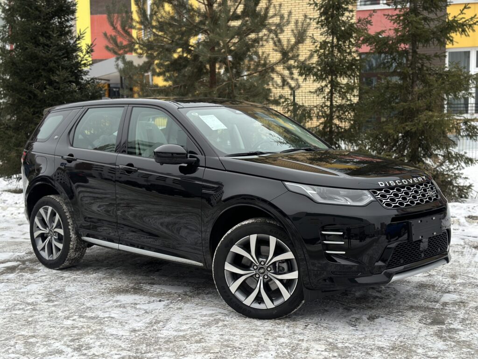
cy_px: 180
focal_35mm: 48
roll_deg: +0.3
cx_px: 239
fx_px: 663
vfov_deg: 30.3
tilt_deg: -5.1
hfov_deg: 39.7
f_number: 1.78
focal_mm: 6.86
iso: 80
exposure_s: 1/843
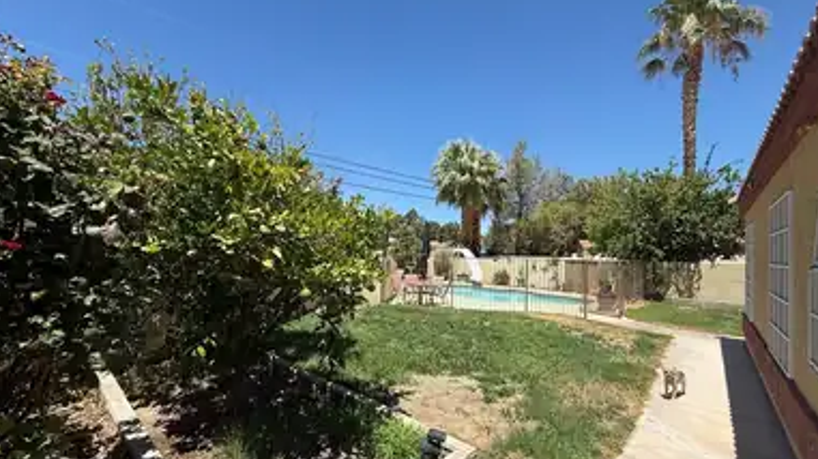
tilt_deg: +1.8
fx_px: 347
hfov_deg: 99.4
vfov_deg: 66.9
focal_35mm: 16
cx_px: 421
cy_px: 249
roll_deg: -1.2
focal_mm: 2.22
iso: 50
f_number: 2.2
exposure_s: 1/1745
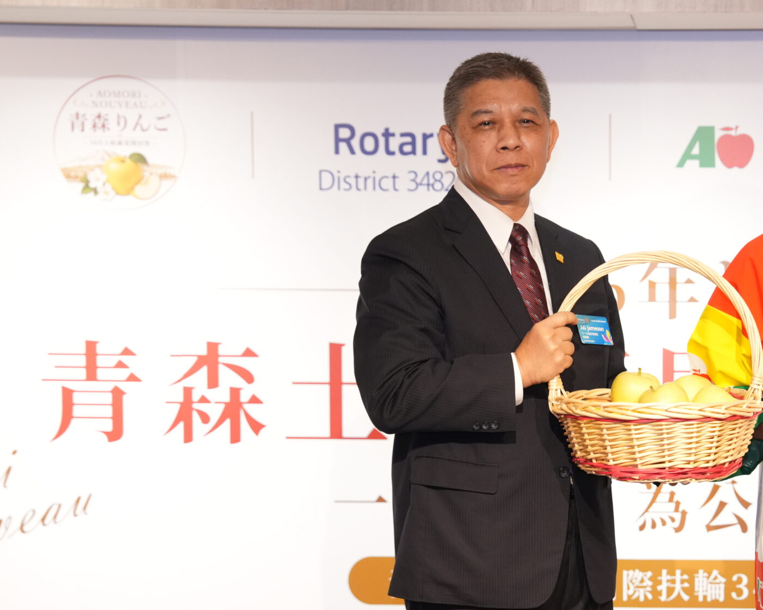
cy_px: 452
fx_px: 2258
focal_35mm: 100
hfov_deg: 18.9
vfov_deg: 15.3
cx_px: 664
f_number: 2.8
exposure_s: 1/100
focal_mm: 58
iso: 1600
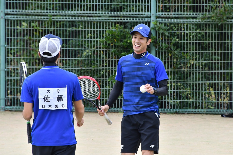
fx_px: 3623
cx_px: 116
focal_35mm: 560
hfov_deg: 3.7
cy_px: 78
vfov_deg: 2.5
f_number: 11
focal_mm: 280
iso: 1000
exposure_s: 1/500
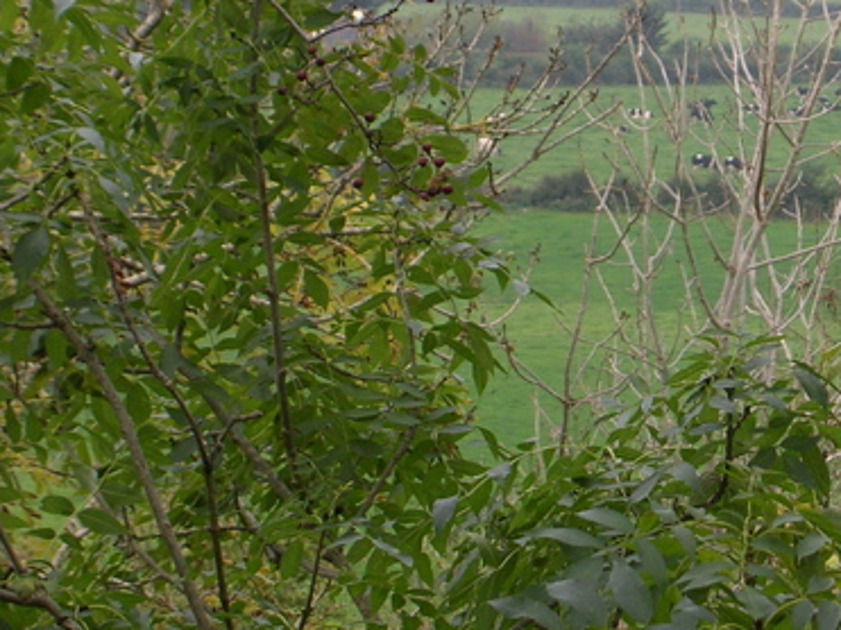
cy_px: 179
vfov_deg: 7.8
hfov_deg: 10.4
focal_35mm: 190
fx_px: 4615
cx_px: 687
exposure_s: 1/69.9
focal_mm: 16.7
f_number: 4.8
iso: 50
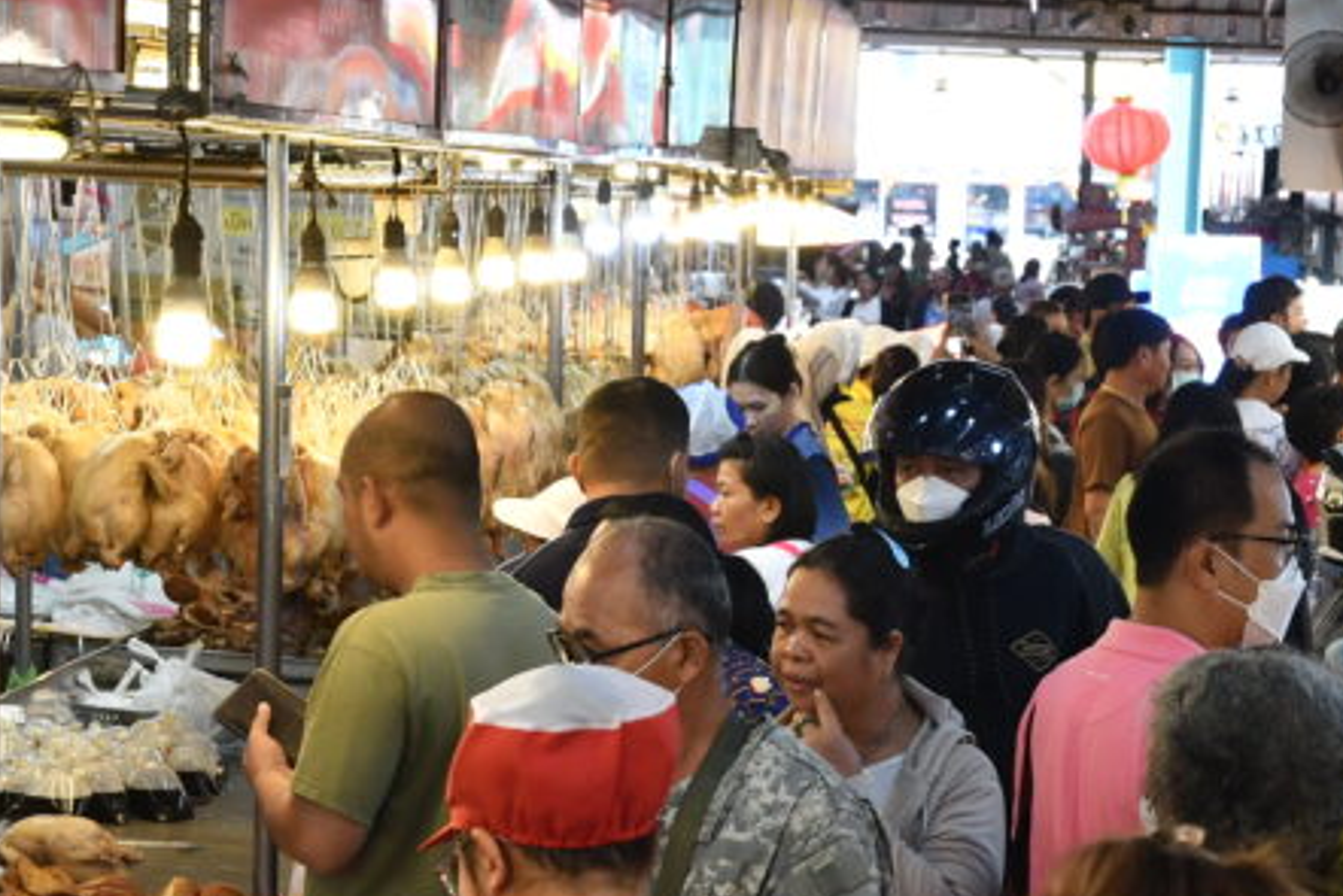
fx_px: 4926
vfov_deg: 10.3
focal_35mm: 132
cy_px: 1007
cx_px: 902
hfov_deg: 15.5
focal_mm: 38
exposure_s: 1/125
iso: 640
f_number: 5
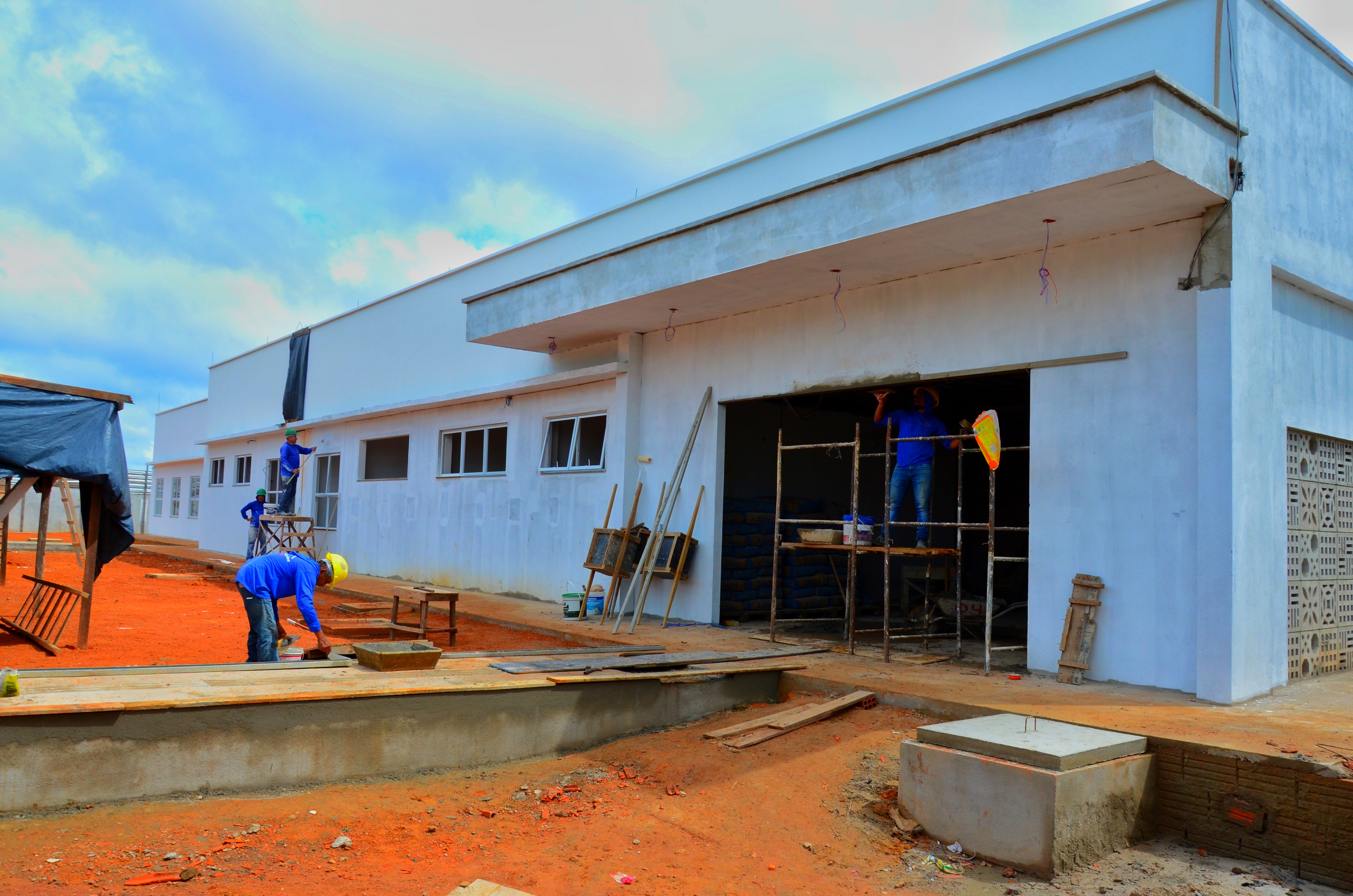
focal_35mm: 27
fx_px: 1013
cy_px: 448
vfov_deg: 47.7
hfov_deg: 67.5
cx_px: 676
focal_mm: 18
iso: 400
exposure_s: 1/500
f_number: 5.6
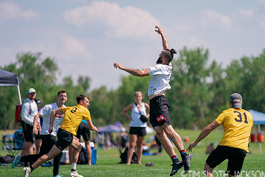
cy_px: 102
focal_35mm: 280
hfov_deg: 7.4
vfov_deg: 4.9
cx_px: 160
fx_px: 2061
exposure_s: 1/16000
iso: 640
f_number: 2.8
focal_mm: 200
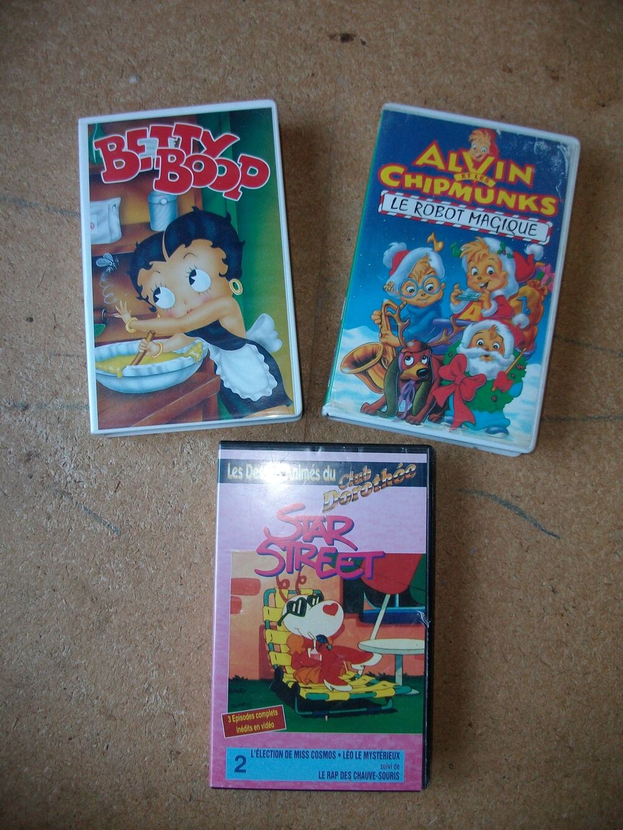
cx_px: 312
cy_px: 415
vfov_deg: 56.8
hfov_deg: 44.2
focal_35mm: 32
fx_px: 768
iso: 125
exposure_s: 1/40
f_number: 2.9
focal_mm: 5.7
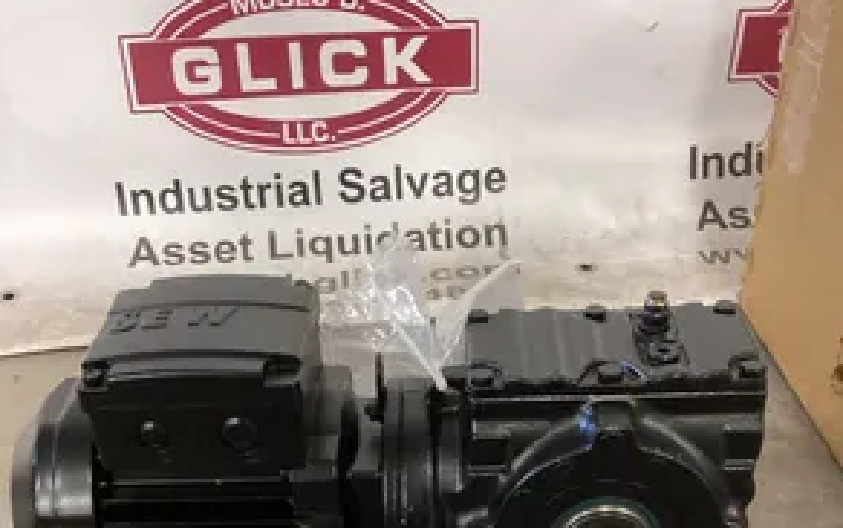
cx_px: 424
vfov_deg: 26.9
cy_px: 540
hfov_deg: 44.3
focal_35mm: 45
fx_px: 1035
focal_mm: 3.3
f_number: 2.4
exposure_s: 1/17
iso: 800
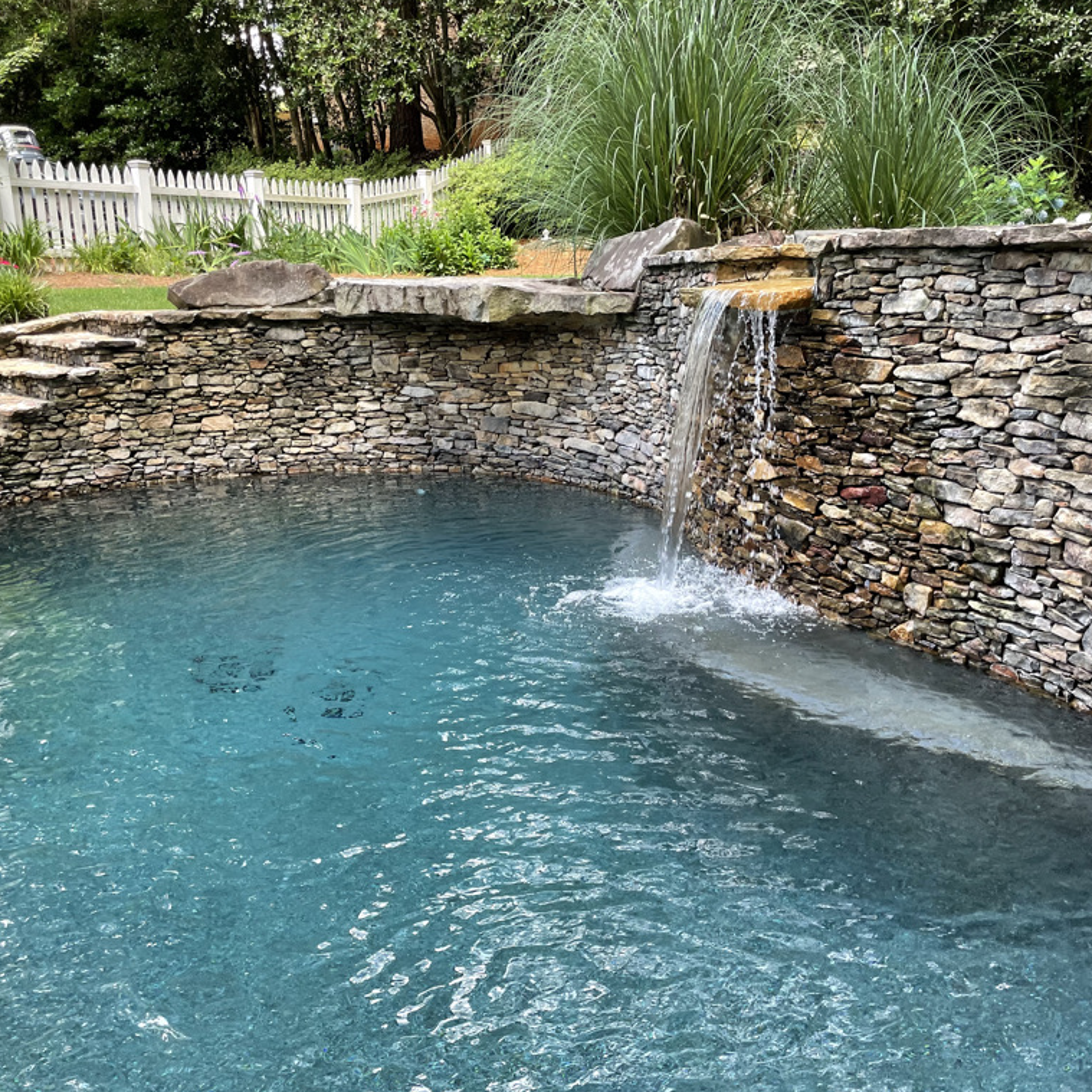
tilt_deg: -13.6
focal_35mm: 31
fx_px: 1106
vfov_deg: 52.5
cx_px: 527
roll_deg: +1.3
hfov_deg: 52.5
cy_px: 544
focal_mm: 4.2
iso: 80
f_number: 1.6
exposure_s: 1/121
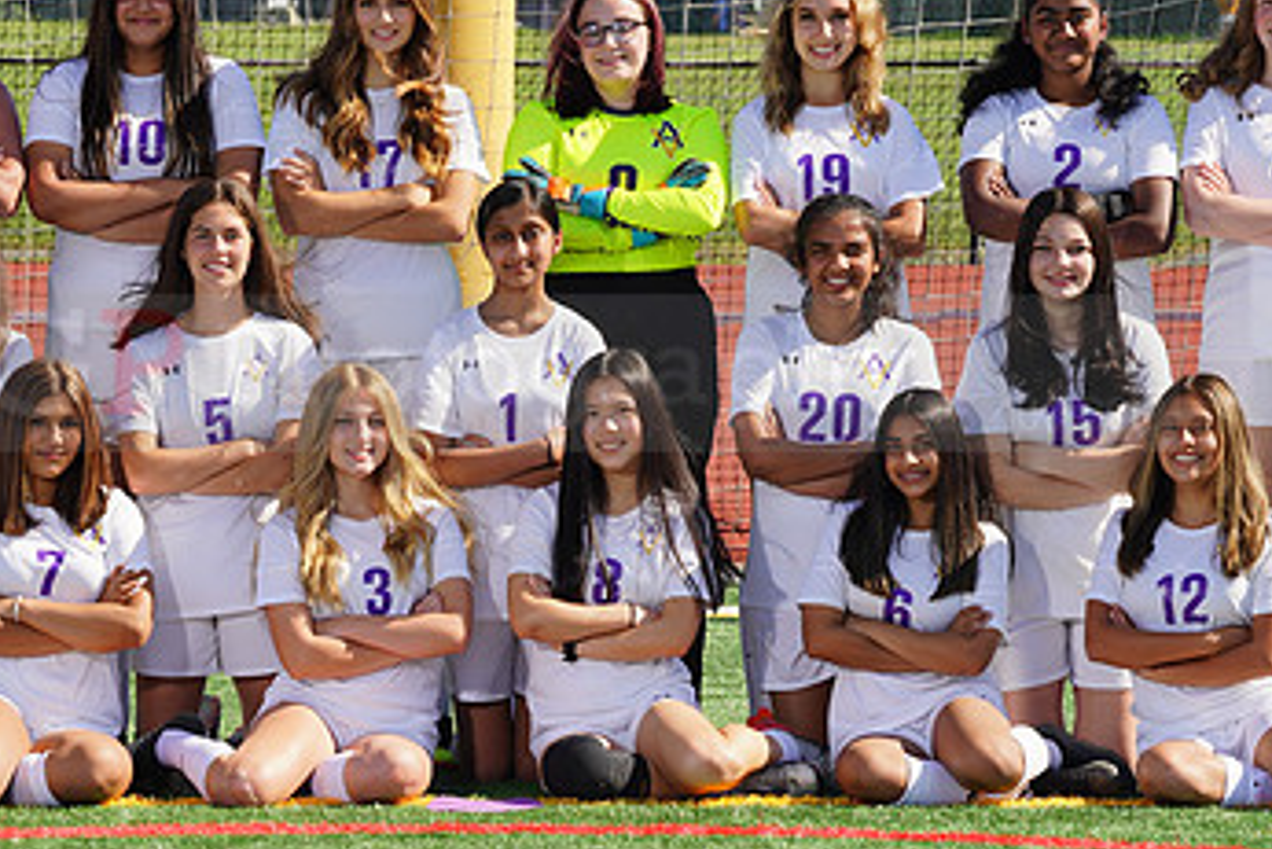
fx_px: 10356
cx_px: 467
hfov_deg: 7.0
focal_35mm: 293
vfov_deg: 4.7
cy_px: 342
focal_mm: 175
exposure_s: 1/250
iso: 200
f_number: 13
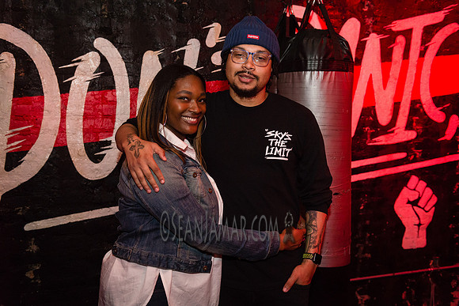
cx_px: 230
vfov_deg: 36.9
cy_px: 153
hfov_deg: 53.1
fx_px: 459
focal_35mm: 36
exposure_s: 1/400
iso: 3200
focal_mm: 36
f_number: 3.5
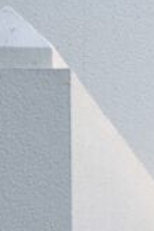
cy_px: 508
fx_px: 1969
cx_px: 397
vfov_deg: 6.4
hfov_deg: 4.4
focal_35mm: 308
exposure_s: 1/400
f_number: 4.5
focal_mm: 49.9
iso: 250
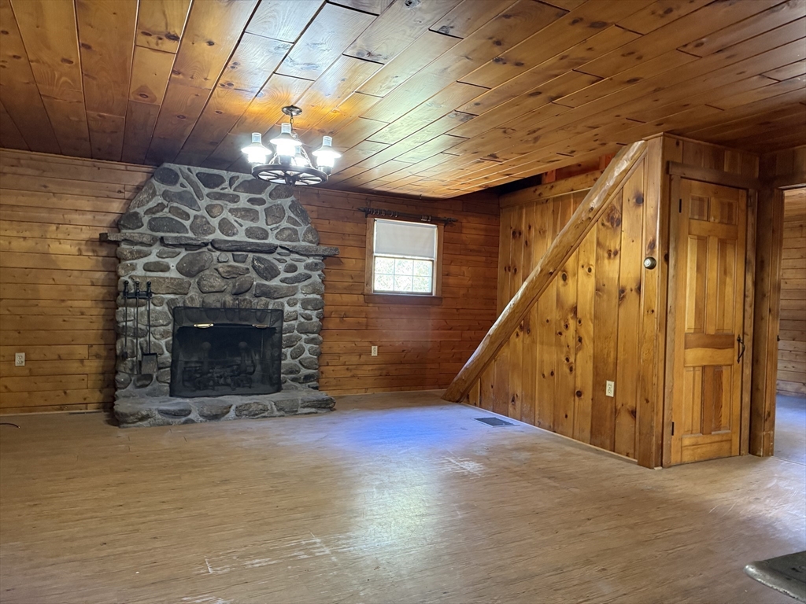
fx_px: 559
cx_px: 403
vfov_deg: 56.8
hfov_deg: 71.6
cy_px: 302
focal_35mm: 24
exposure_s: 1/40
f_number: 1.78
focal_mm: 6.76
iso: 640
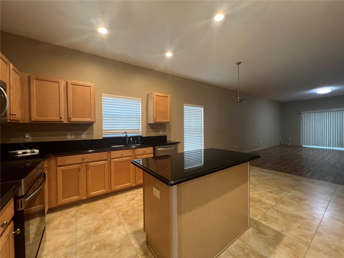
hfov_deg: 106.2
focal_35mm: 13
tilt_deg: -1.4
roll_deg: +1.1
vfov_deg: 89.9
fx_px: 129
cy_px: 129
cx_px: 172
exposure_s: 1/60
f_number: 1.8
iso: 250
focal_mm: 1.57
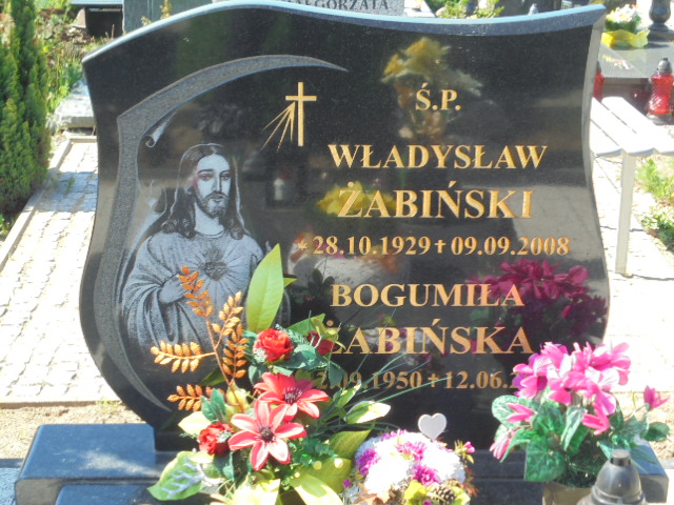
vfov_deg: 22.9
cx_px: 337
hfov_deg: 30.3
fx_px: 1246
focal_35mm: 64
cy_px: 252
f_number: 5.6
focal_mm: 11.5
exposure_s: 1/100
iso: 100
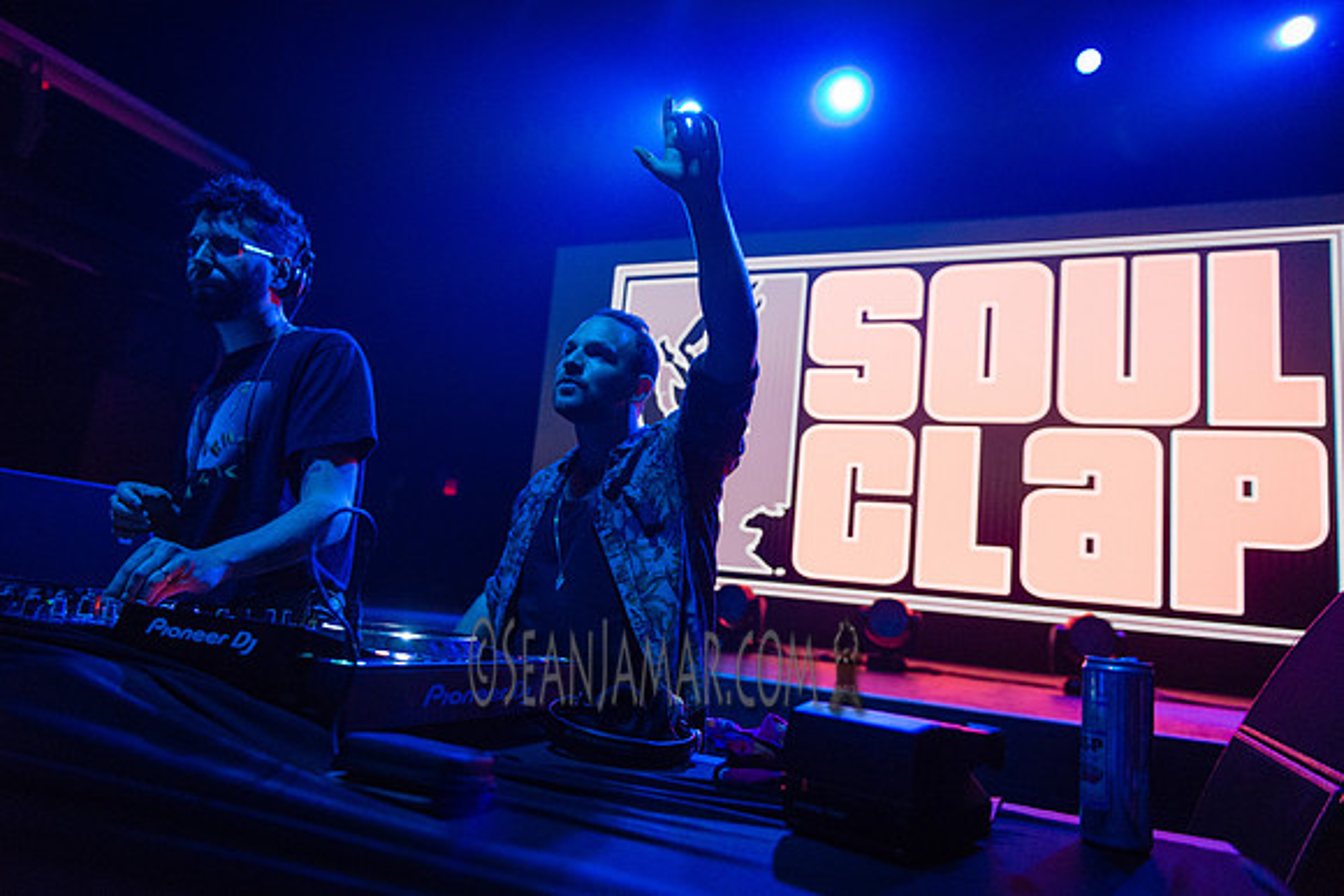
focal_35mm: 24
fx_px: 896
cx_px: 672
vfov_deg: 53.2
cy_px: 448
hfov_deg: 73.7
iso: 4000
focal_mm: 24
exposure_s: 1/320
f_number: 2.8
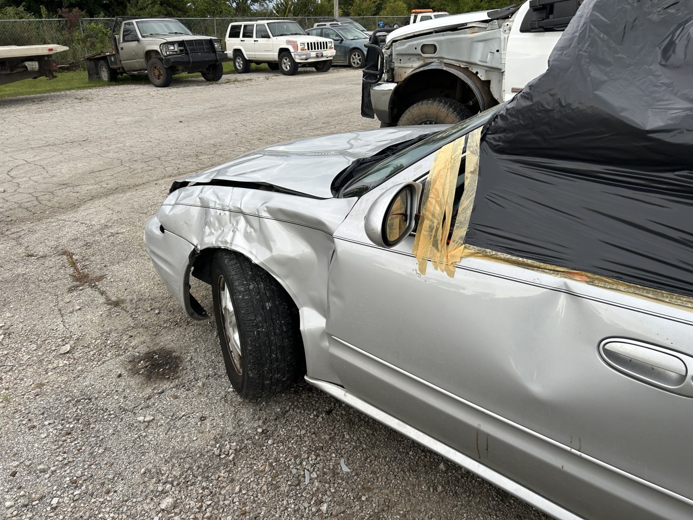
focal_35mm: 26
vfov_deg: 53.1
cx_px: 346
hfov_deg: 67.3
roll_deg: +2.7
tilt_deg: -23.4
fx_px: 521
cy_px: 260
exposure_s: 1/380
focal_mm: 5.7
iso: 50
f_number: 1.5
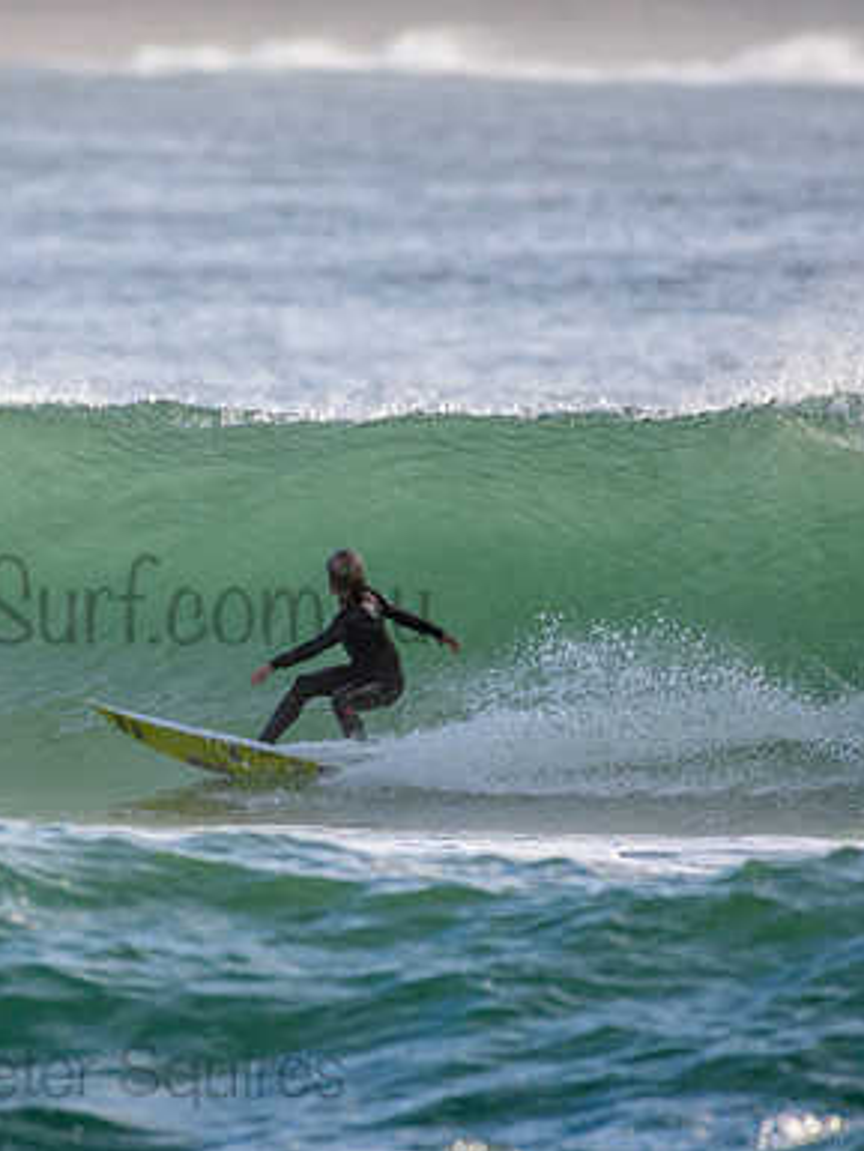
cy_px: 576
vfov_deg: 1.8
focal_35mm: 1087
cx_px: 114
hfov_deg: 1.4
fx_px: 36155
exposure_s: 1/2000
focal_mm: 500
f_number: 5.6
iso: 450
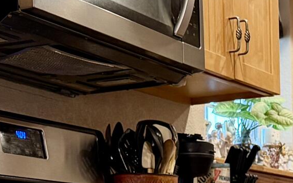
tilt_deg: +0.0
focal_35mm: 134
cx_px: 225
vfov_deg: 9.5
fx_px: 1070
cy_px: 267
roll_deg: +1.4
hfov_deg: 15.5
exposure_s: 1/60
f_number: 1.78
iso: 320
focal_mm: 6.76
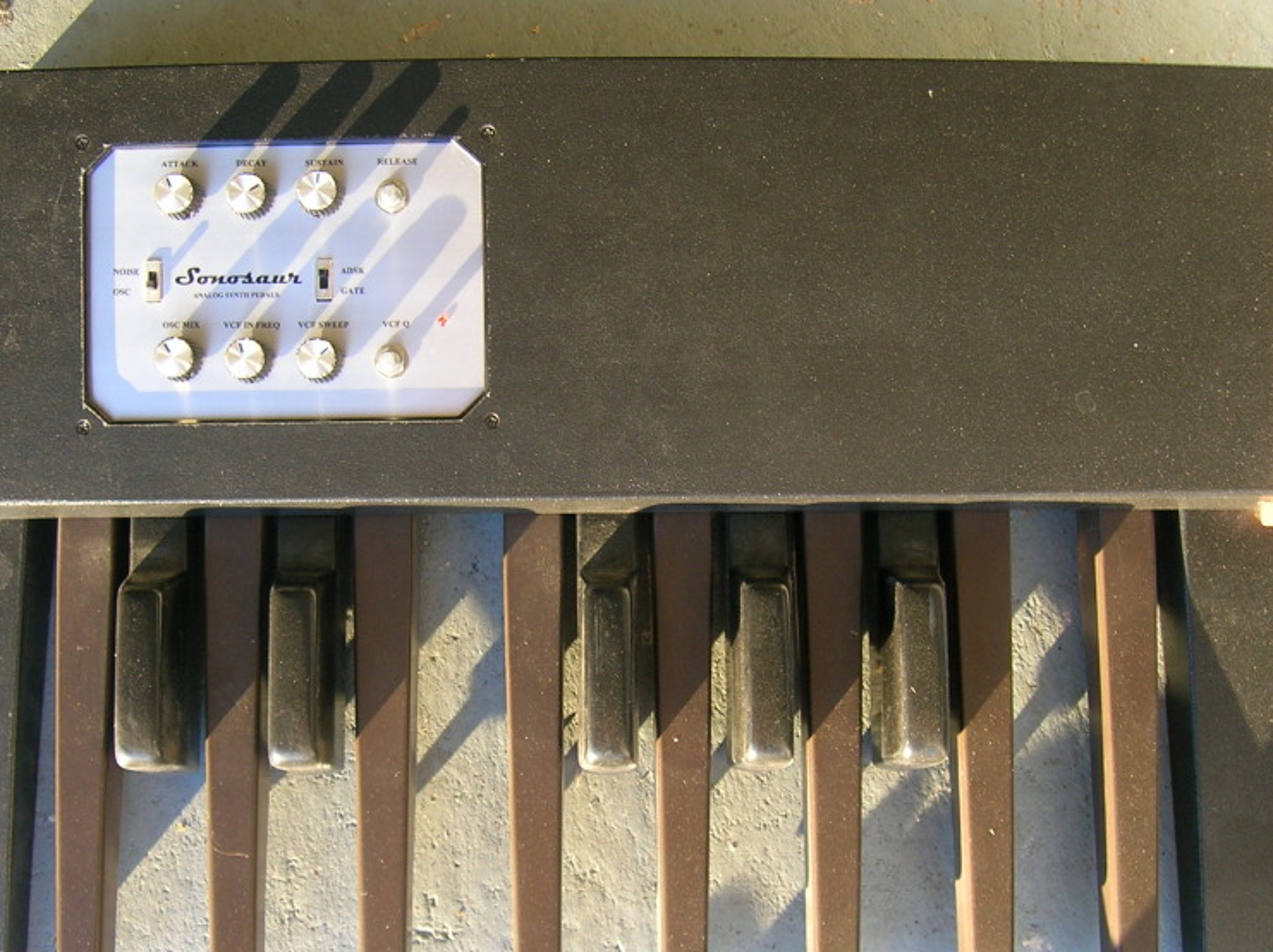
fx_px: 1726
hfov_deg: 40.5
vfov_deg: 30.8
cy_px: 533
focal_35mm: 47
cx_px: 624
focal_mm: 5.7
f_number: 2.9
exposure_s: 1/34
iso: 50
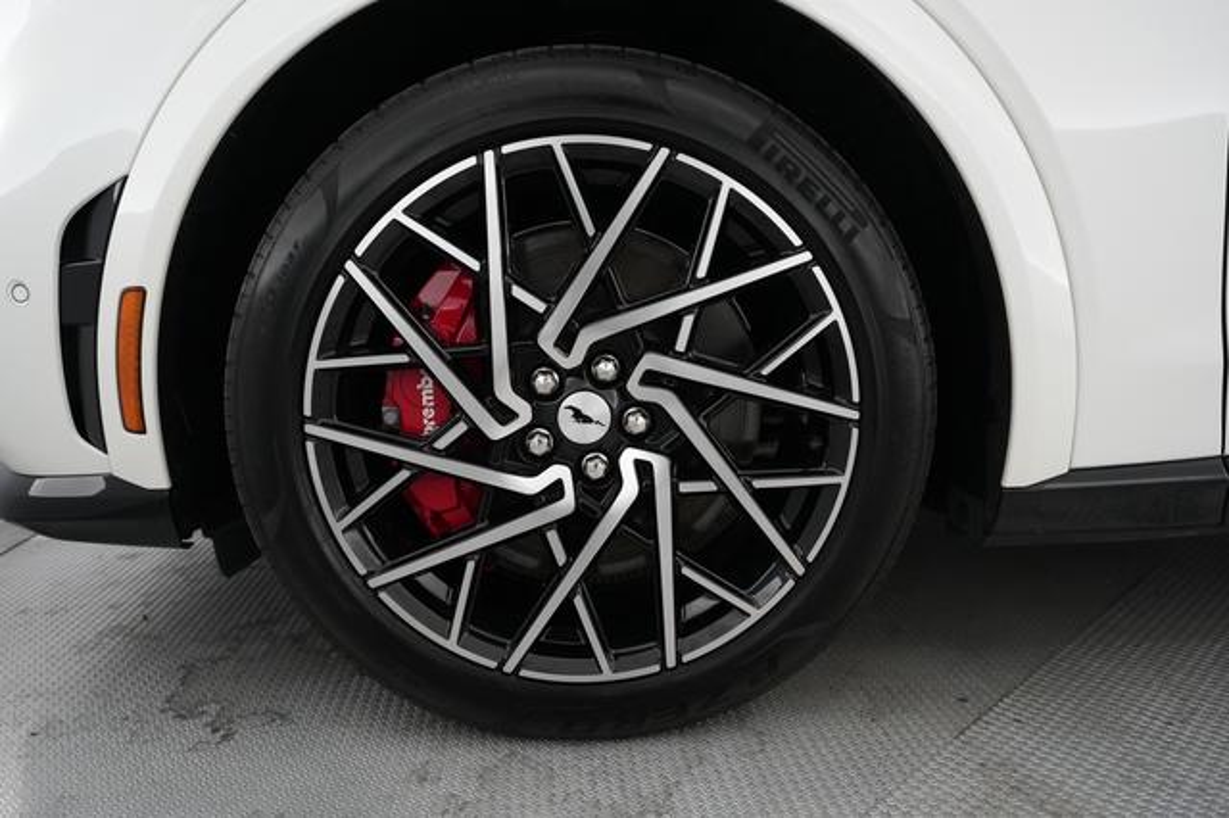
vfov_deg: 53.1
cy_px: 409
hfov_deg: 73.8
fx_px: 819
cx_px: 614
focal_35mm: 24
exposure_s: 1/125
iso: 4000
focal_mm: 24
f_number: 4.5
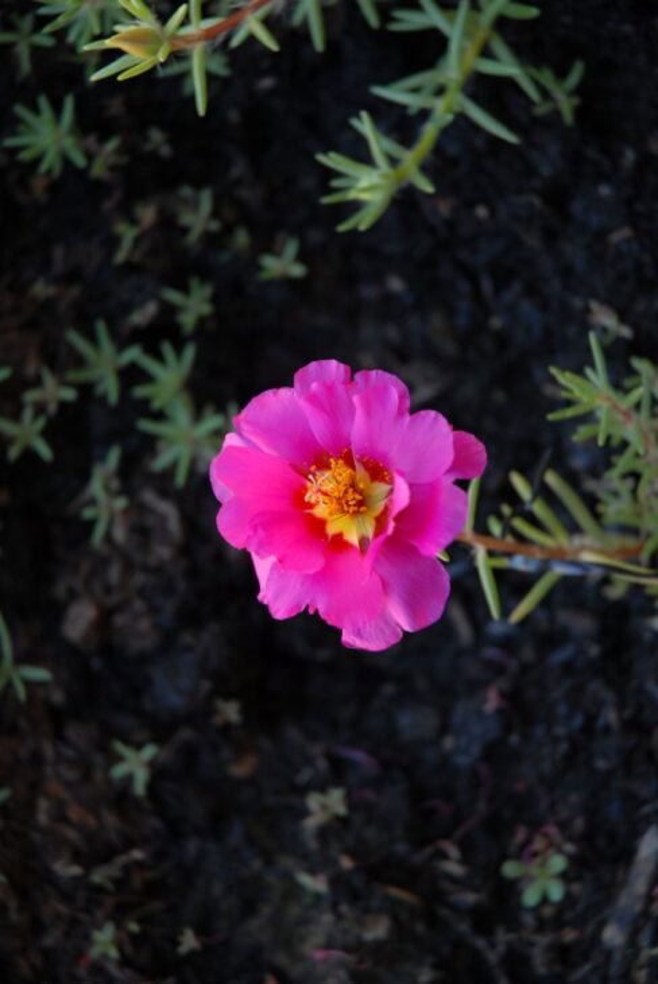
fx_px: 2873
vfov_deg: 19.4
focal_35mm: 105
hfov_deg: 13.1
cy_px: 492
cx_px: 329
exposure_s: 1/80
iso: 250
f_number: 4.5
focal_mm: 70
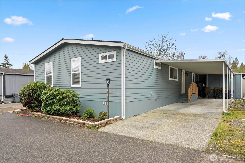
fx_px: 153
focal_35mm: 22
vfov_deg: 56.1
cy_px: 82
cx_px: 122
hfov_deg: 77.3
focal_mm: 22.5
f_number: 8
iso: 200
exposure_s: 1/40
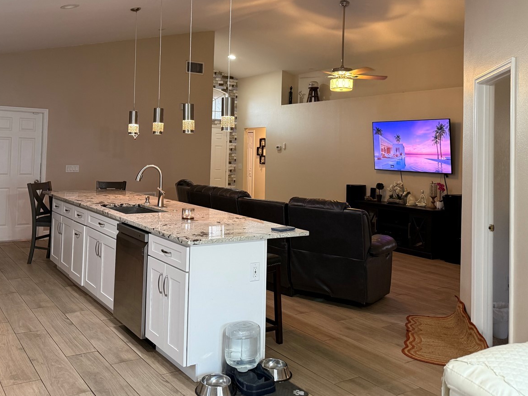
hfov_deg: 55.0
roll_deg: -1.7
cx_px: 213
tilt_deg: +2.0
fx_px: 503
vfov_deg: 42.4
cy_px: 132
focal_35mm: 33
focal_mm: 6.76
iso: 250
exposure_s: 1/60
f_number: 1.78
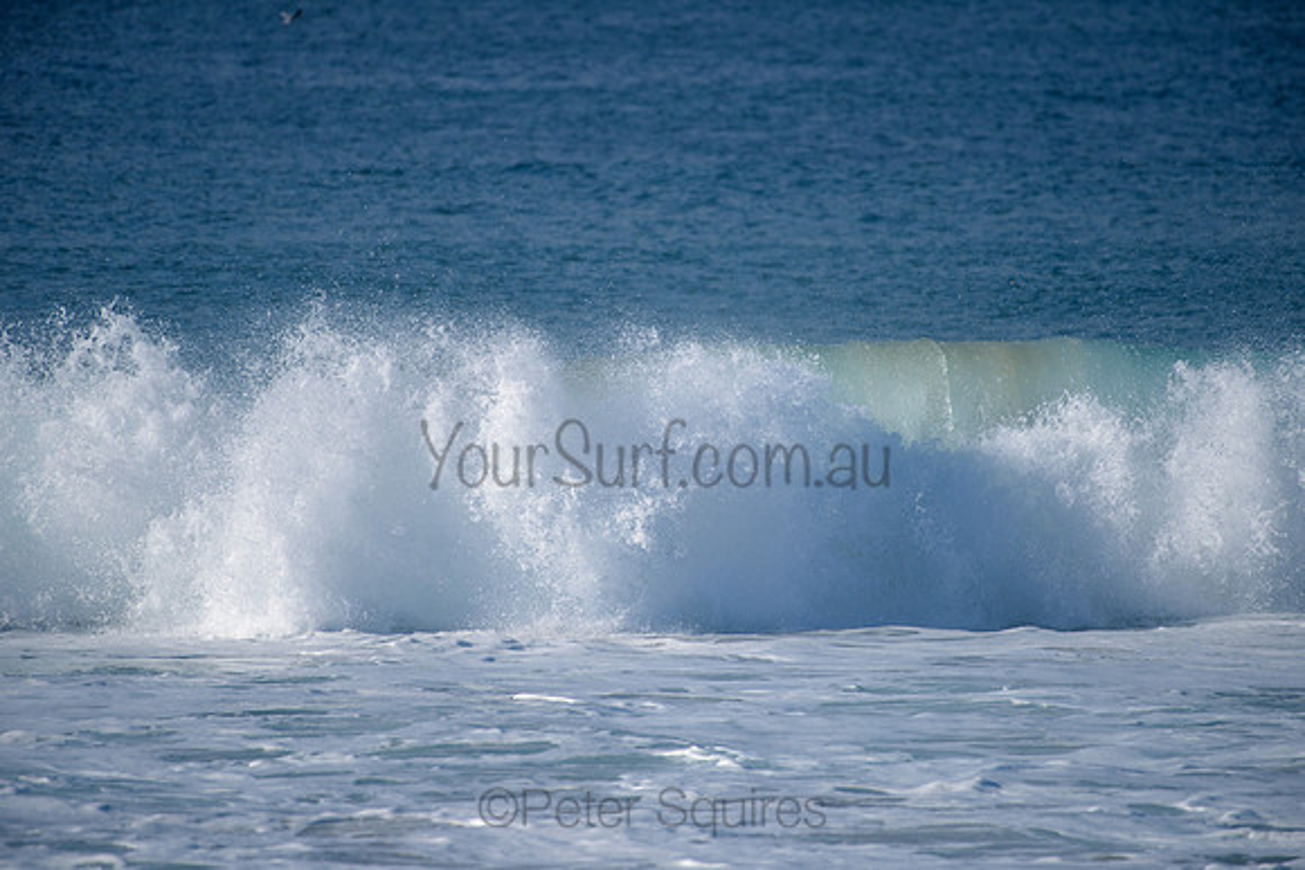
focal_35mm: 517
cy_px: 435
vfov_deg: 2.7
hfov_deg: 4.0
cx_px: 652
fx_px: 18758
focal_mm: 500
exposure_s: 1/2000
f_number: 5.6
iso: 200
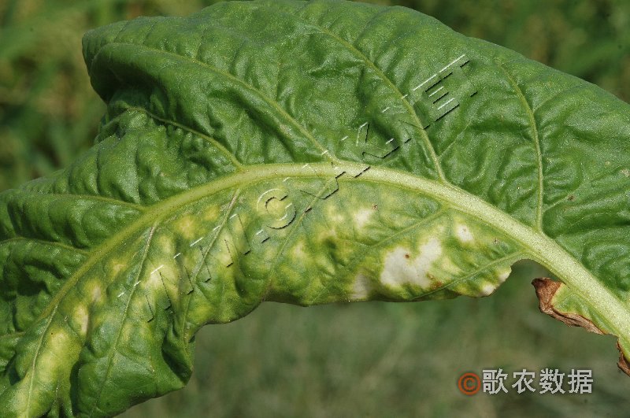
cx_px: 315
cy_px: 209
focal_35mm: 158
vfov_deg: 8.7
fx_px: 2752
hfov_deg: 13.1
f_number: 14
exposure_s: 1/250
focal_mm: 105
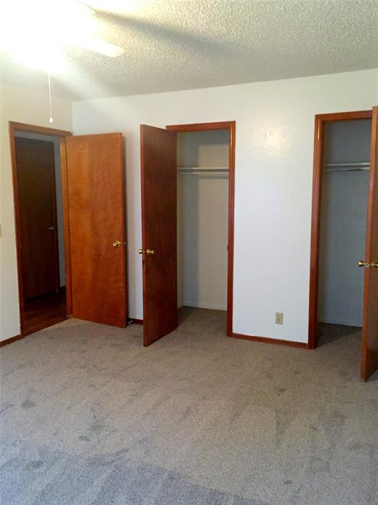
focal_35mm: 29
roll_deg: +2.0
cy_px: 252
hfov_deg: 48.2
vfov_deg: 61.7
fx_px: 423
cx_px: 189
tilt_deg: -6.5
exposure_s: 1/15
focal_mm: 4.15
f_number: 2.2
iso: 320
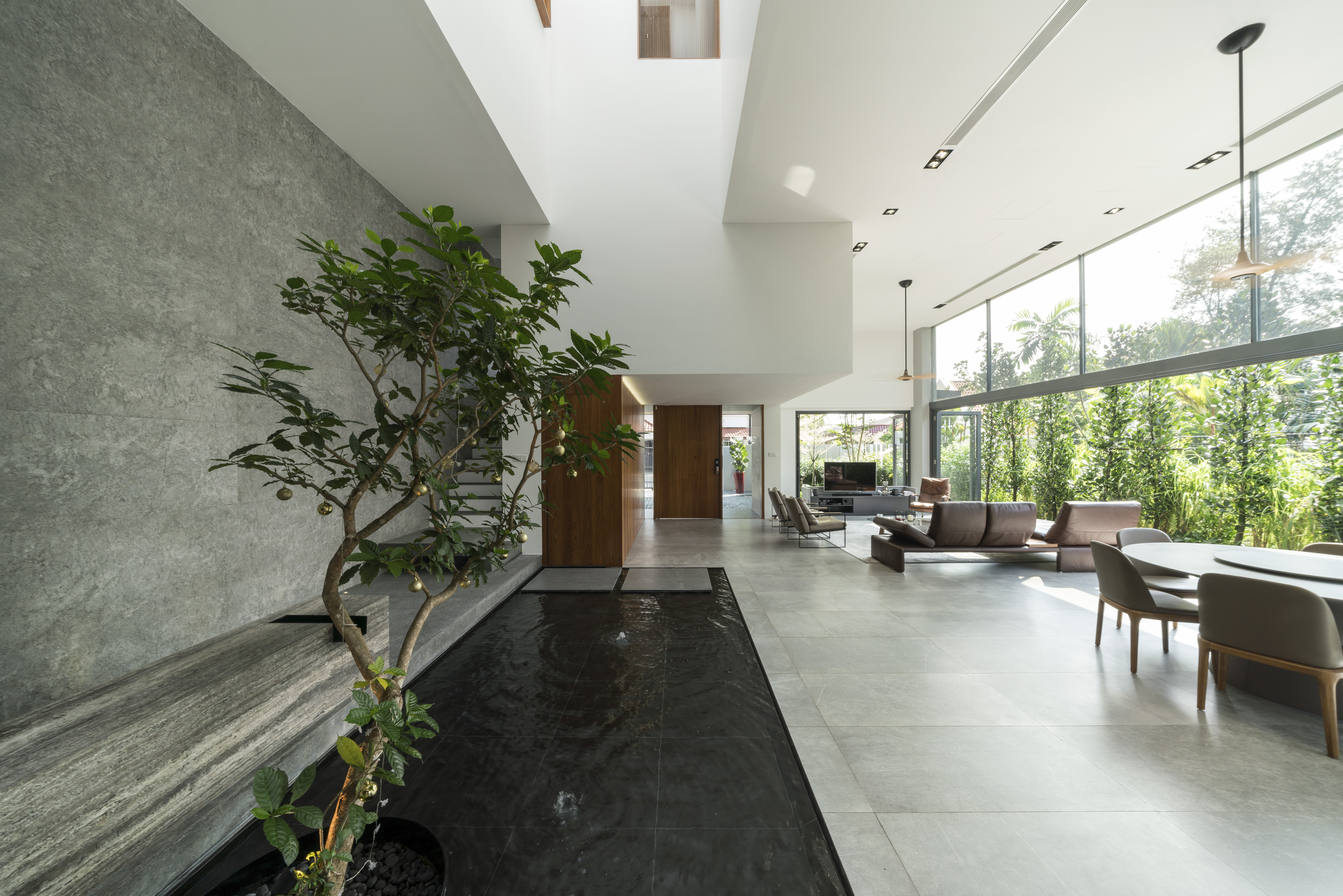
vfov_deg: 90.0
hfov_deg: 112.6
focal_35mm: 12
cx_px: 672
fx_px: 448
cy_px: 448
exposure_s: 1/15
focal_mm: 12
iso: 200
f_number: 11
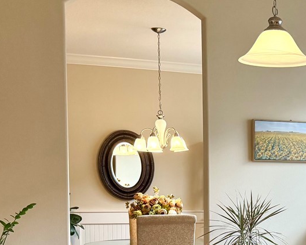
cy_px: 236
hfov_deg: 25.1
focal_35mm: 71
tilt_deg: -4.2
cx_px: 327
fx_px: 643
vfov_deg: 20.9
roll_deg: +0.2
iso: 200
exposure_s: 1/228
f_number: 1.78
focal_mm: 6.76
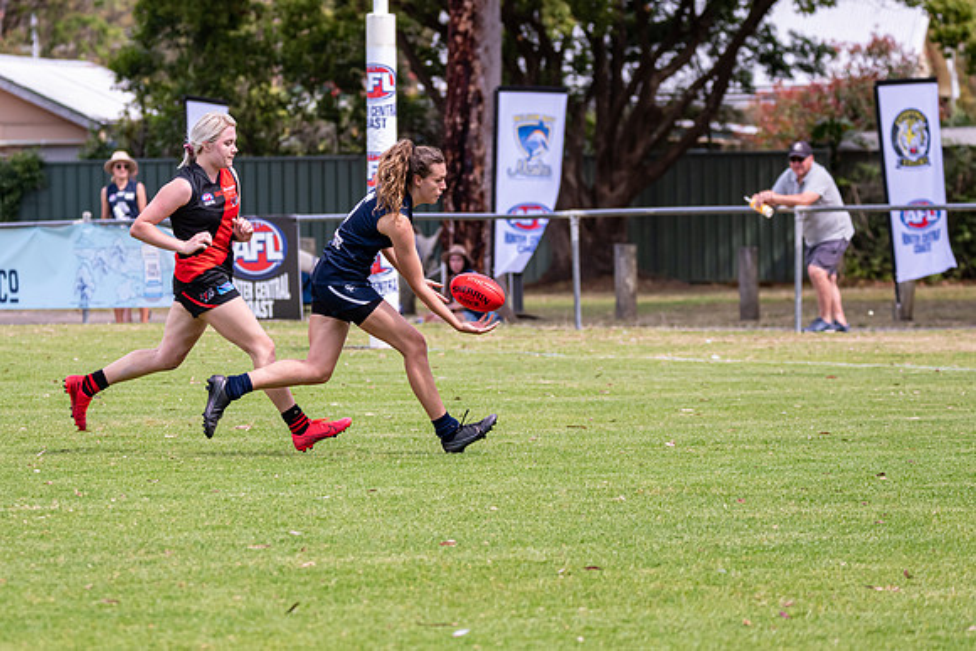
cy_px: 255
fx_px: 7690
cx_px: 349
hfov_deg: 7.3
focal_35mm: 284
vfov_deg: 4.8
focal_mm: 200
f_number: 6.3
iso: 800
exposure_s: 1/1600
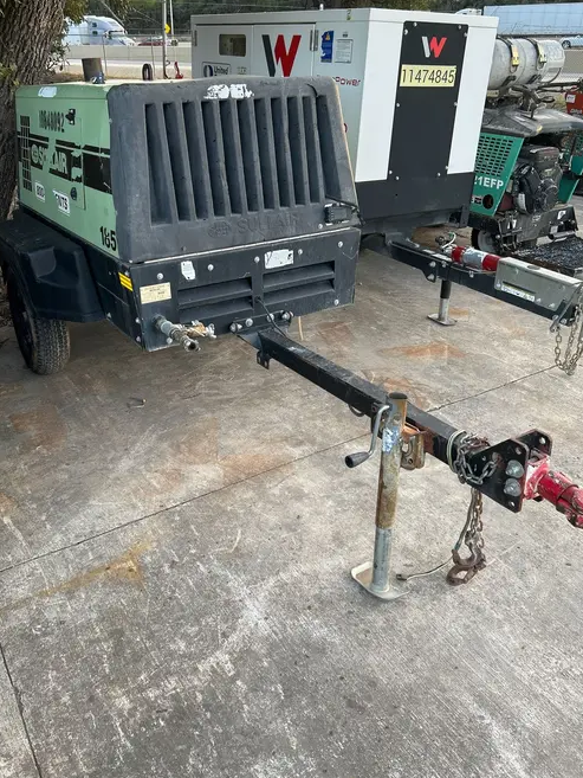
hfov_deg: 48.2
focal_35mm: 29
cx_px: 273
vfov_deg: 61.5
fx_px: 651
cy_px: 349
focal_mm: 5.7
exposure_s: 1/121
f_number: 1.5
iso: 50
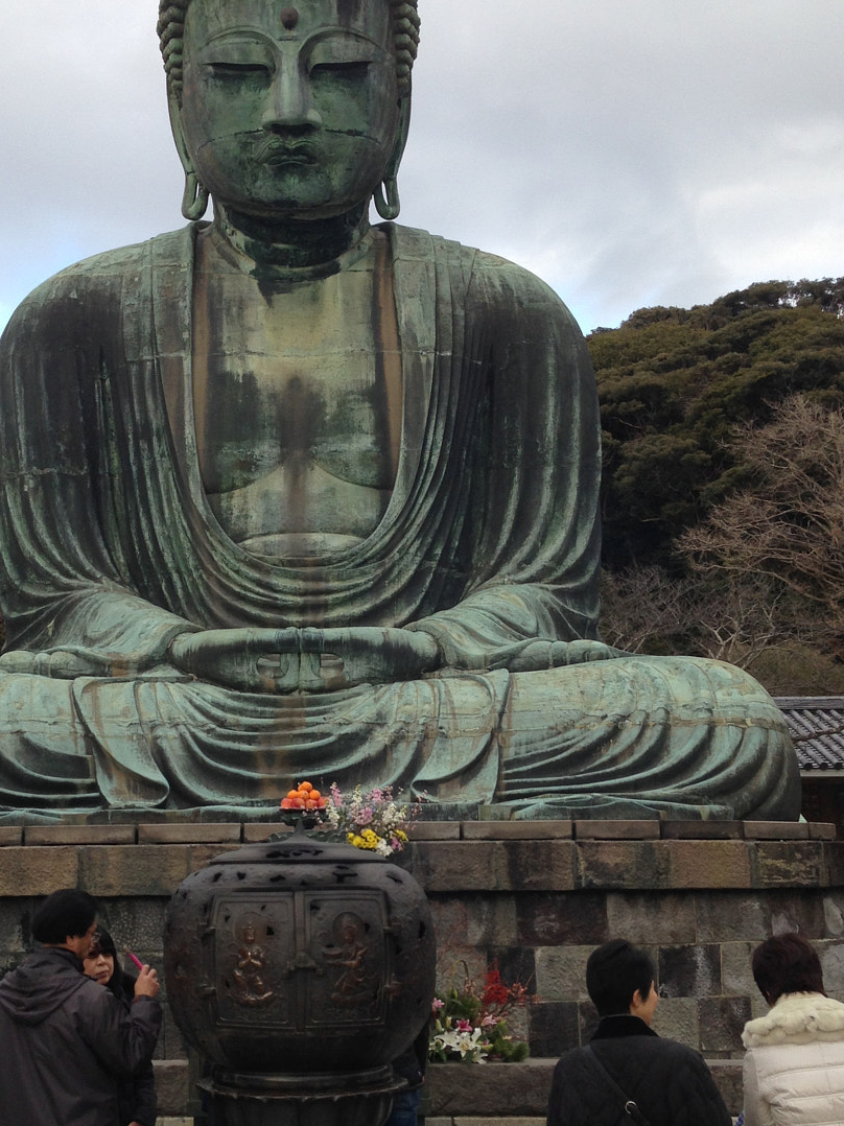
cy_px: 604
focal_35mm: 49
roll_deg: +0.2
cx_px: 300
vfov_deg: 38.9
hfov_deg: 29.5
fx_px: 1594
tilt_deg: +11.0
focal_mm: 4.12
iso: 50
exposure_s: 1/374
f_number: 2.4
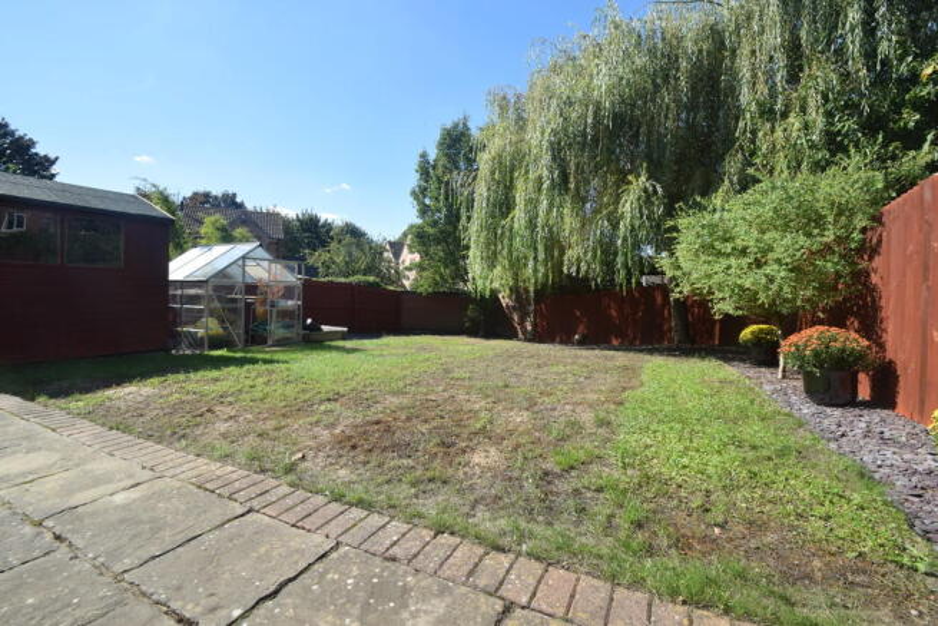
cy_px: 313
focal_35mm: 15
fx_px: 391
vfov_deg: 77.4
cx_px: 469
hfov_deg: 100.4
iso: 400
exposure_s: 1/400
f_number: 10
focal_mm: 10
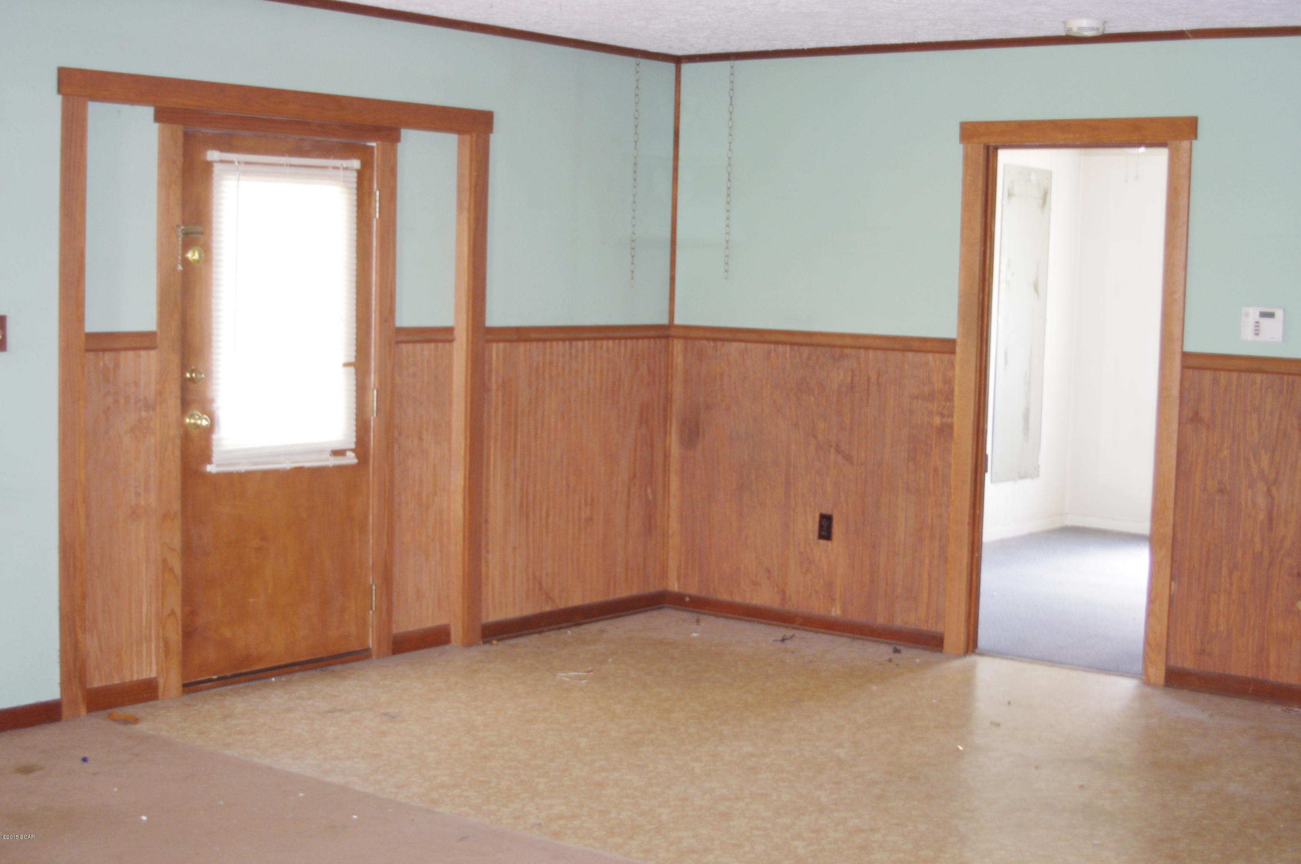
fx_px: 1877
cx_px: 650
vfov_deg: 25.9
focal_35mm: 52
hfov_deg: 38.2
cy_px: 432
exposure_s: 1/8
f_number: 4
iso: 800
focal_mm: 35
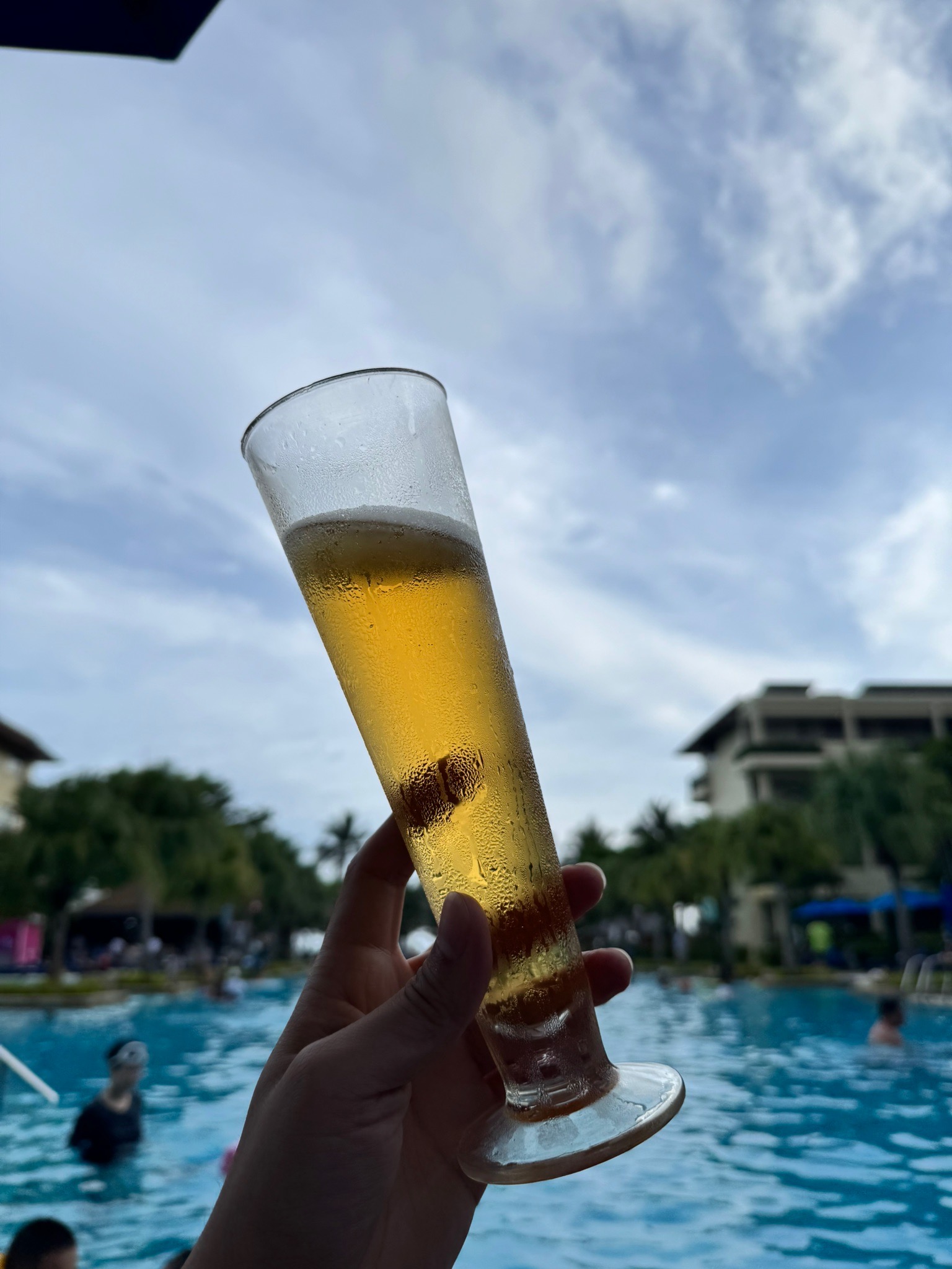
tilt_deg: +19.7
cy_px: 634
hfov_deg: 56.8
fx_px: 880
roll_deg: +0.7
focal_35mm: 24
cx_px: 476
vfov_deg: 71.6
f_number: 1.78
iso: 80
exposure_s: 1/5814
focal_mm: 6.76
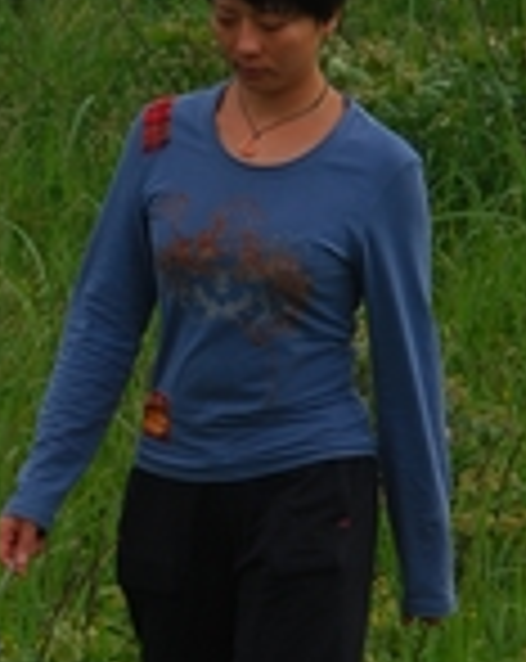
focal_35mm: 565
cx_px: 285
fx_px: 11029
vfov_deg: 3.4
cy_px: 50
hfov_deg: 2.7
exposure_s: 1/125
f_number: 9
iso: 100
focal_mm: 98
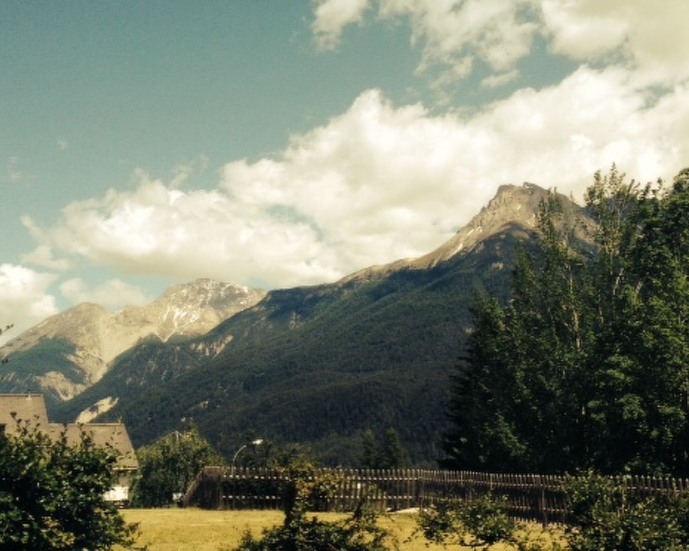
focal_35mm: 47
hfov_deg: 39.5
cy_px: 281
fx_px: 958
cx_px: 371
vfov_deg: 32.1
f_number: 2.4
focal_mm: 4.28
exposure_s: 1/2208
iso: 50
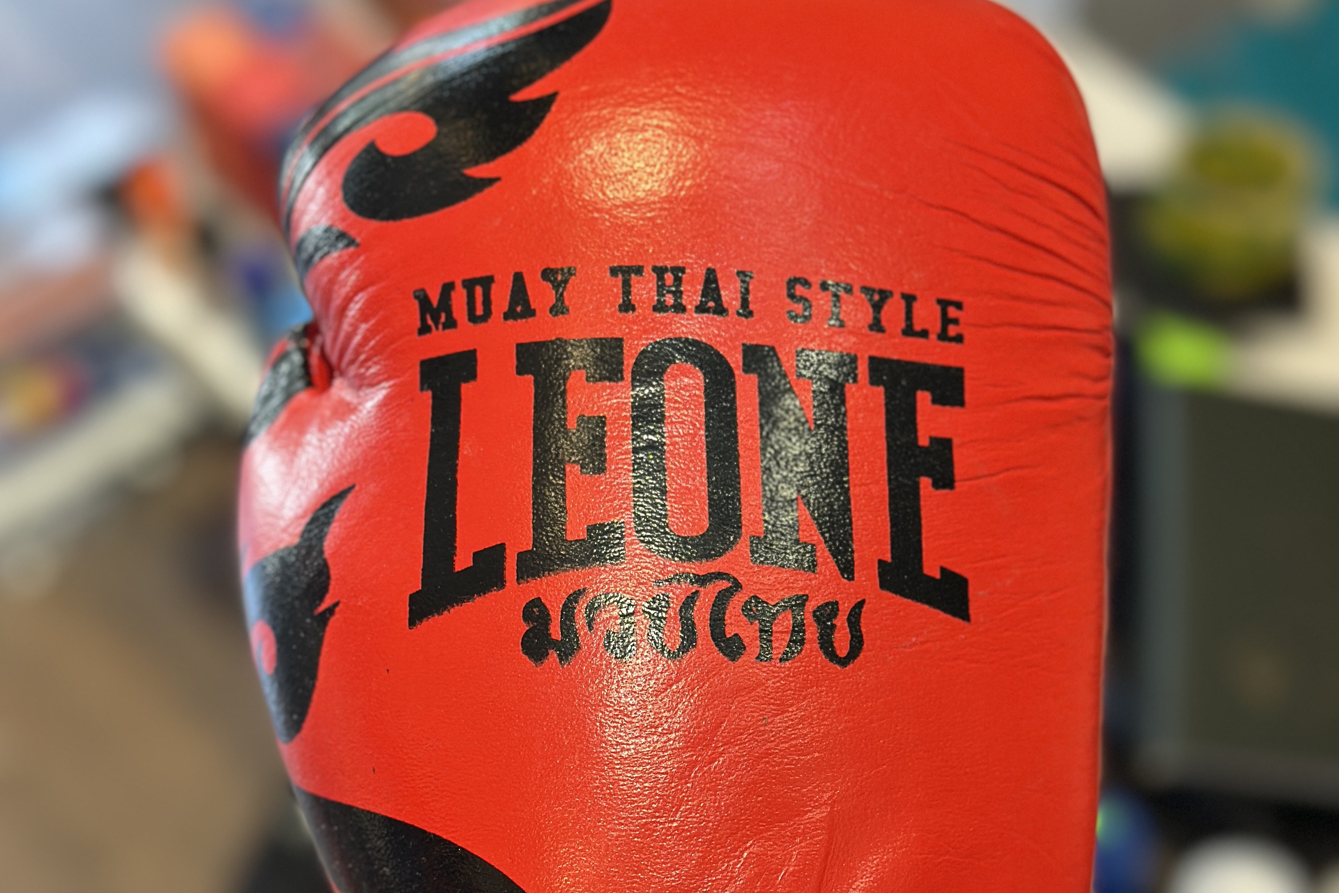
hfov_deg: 30.1
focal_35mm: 67
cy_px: 742
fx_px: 2492
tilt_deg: -56.5
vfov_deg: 20.0
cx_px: 668
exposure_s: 1/100
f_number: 1.78
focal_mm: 6.86
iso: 160
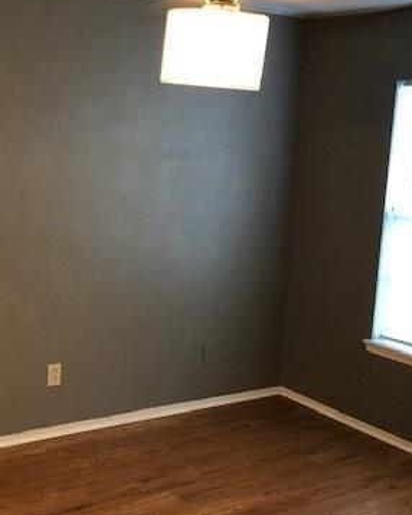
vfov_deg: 38.0
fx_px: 746
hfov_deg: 30.2
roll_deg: -3.1
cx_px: 92
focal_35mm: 49
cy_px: 235
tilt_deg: -9.1
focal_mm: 4
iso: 80
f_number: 1.8
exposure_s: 1/6
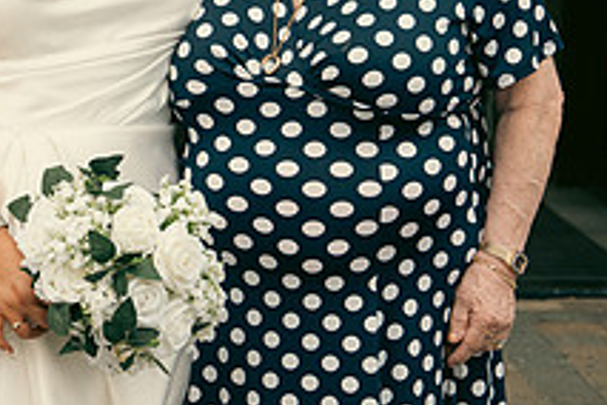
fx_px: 3220
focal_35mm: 191
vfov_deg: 7.2
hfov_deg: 10.7
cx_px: 57
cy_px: 36
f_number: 5
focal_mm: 70
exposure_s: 1/250
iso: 125
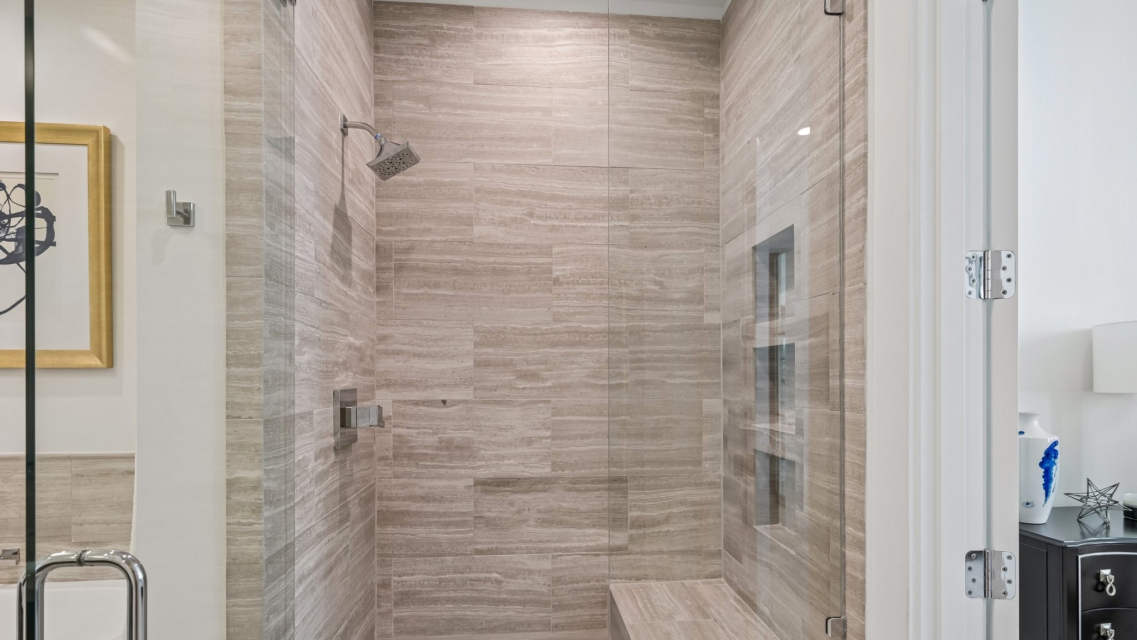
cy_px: 374
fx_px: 559
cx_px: 570
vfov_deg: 59.2
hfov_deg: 91.0
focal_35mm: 19
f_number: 8
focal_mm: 17.5
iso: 400
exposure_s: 1/20
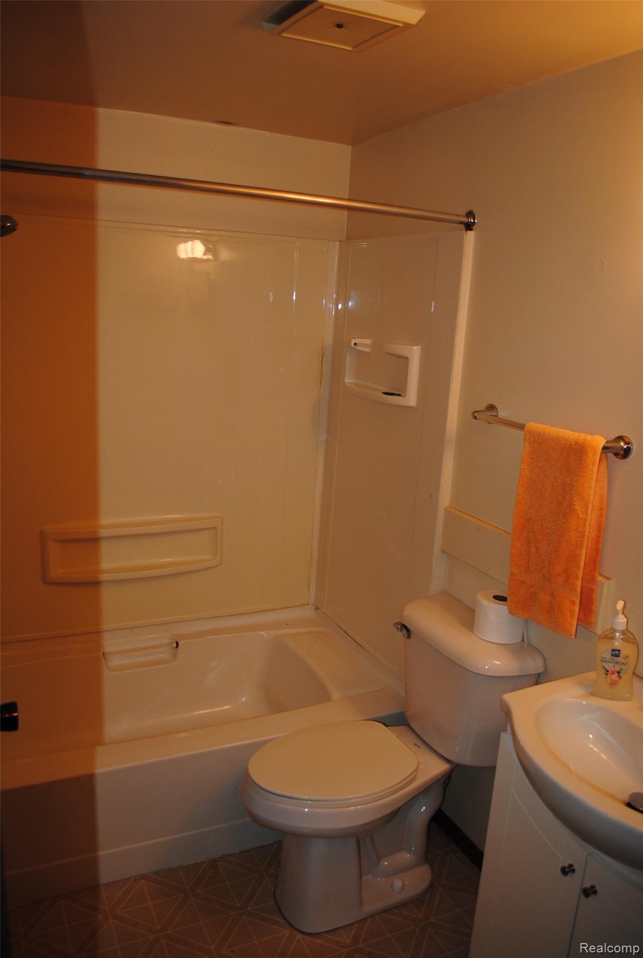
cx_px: 322
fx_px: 720
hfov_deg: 48.1
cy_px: 479
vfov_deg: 67.3
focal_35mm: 27
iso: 200
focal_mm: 18
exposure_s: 1/60
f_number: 3.5
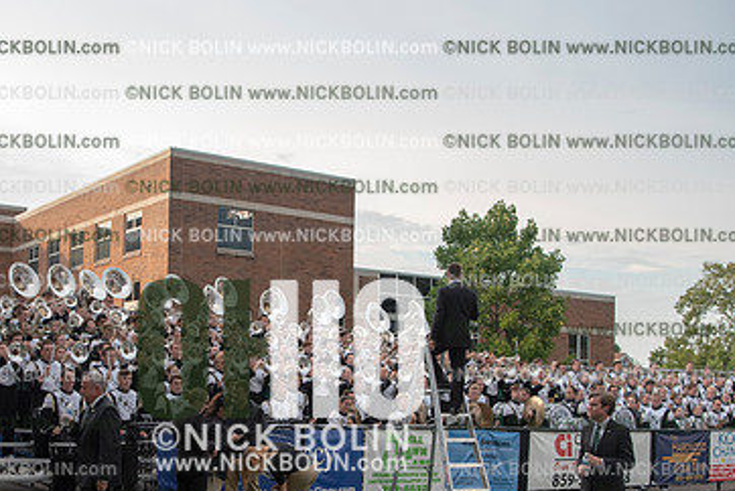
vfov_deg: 27.7
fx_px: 981
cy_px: 376
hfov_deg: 40.8
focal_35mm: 48
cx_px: 280
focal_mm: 30
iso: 1250
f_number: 3.5
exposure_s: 1/1600
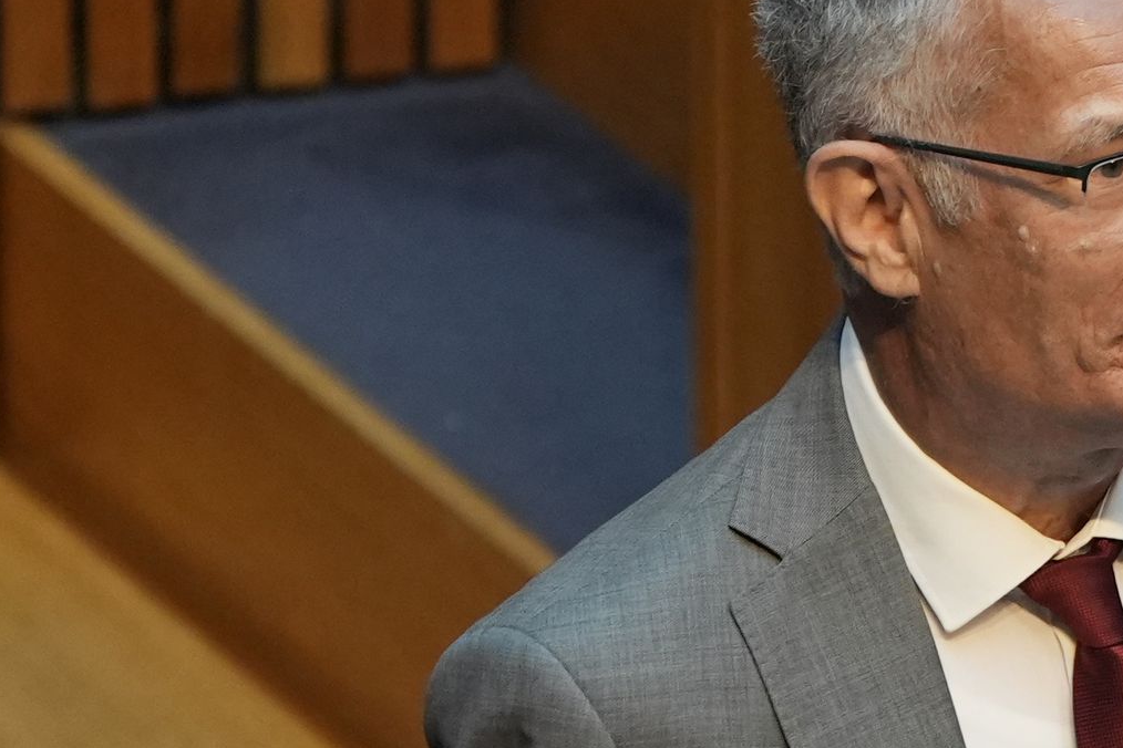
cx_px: 1255
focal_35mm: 927
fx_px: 28915
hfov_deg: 2.2
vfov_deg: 1.5
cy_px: 933
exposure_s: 1/320
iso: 2500
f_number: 5.6
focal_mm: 235
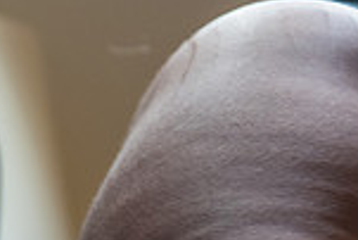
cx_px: -308
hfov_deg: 7.4
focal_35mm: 269
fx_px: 2678
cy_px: 229
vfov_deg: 5.1
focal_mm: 70
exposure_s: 1/250
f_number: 2.8
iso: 1600
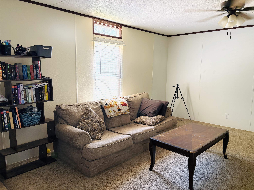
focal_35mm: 26
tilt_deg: -7.1
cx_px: 127
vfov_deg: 53.1
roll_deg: -0.4
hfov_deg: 67.3
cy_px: 95
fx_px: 191
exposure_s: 1/60
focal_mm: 5.96
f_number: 1.6
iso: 200
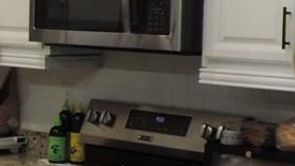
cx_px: -175
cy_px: 109
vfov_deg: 8.0
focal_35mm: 152
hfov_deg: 13.2
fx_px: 1190
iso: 160
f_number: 3
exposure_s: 1/30
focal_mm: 4.3
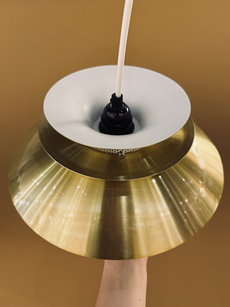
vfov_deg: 71.6
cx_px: 115
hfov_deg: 56.8
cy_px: 154
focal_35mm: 24
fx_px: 213
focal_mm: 6.76
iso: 250
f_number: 1.78
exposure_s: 1/100
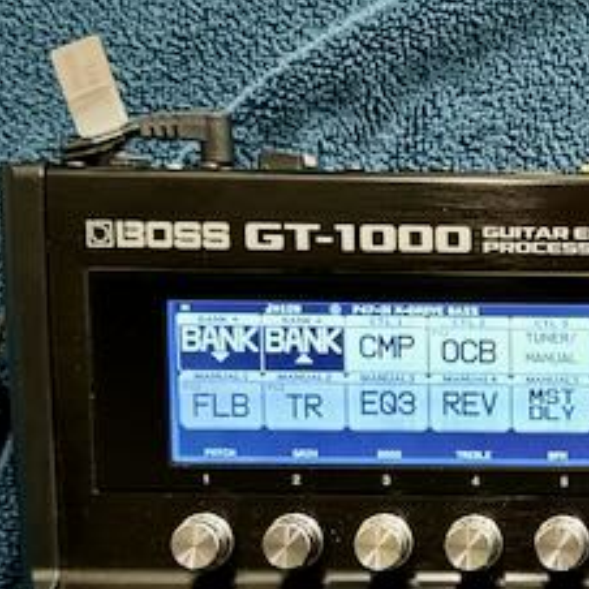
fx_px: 2310
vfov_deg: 14.3
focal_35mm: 120
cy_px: 566
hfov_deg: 13.8
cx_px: 818
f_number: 1.78
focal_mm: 6.86
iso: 320
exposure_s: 1/37
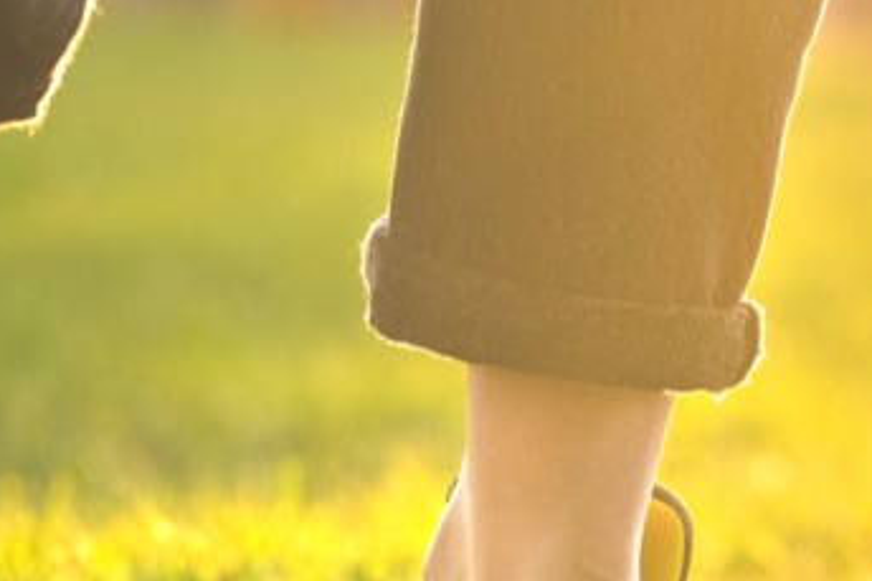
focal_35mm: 550
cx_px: 897
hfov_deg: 3.7
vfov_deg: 2.5
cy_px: 469
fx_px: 13315
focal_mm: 135
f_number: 5.6
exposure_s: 1/320
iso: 400
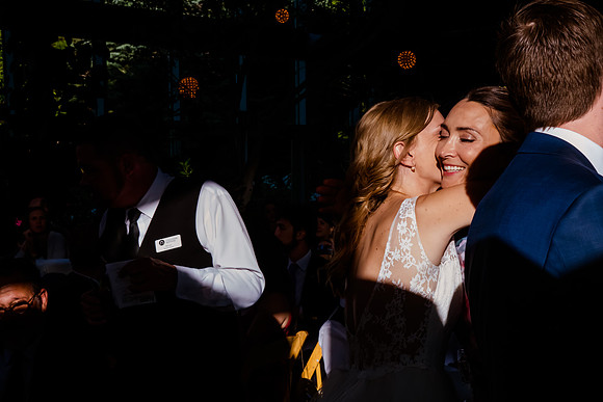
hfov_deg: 26.3
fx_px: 1293
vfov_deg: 17.7
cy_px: 201
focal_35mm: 77
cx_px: 306
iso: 4000
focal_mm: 75
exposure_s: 1/400
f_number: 20
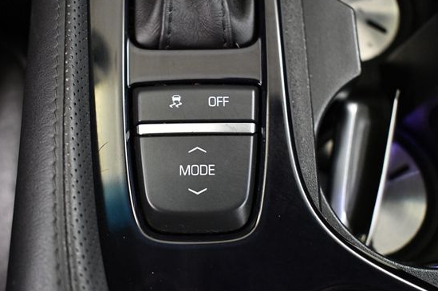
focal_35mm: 49
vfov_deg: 27.5
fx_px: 596
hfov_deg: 40.3
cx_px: 199
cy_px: 147
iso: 3600
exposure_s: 1/60
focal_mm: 28
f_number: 4.2
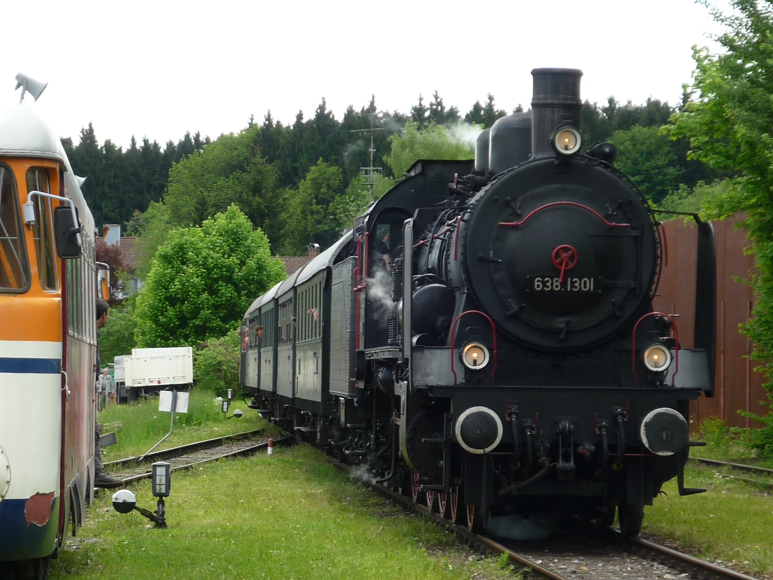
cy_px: 290
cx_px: 386
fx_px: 3573
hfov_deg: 12.3
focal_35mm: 160
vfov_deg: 9.3
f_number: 5.1
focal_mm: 16.5
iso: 100
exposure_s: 1/200
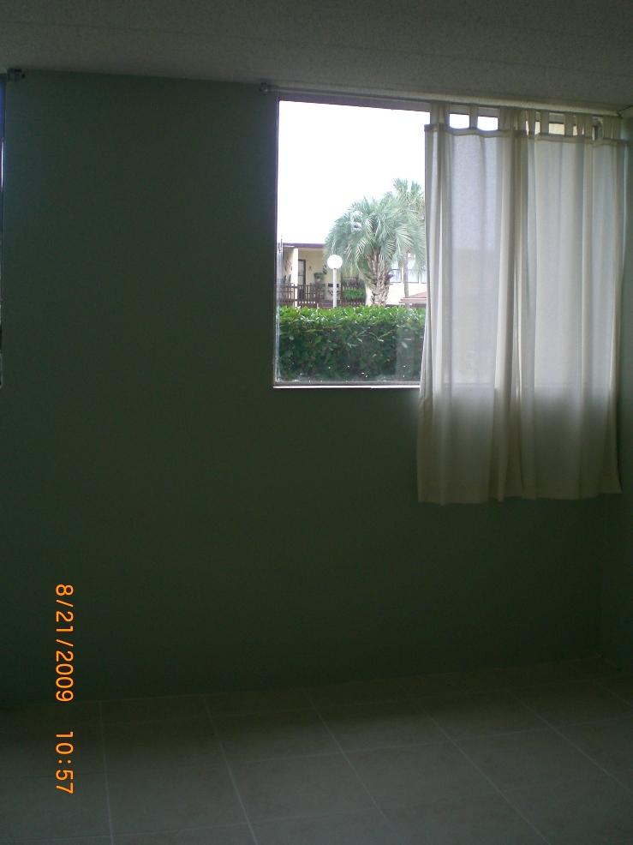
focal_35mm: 38
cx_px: 316
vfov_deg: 49.0
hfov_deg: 37.7
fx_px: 927
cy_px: 422
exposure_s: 1/250
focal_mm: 6.3
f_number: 3.1
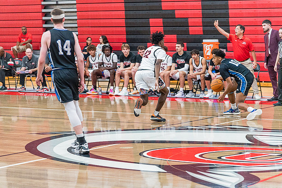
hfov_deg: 17.1
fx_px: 939
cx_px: 141
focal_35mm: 120
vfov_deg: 11.4
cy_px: 94
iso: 5000
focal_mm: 120
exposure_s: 1/320
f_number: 4
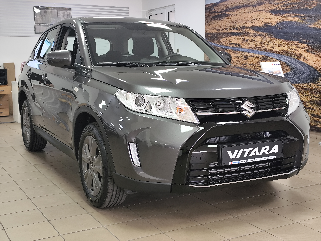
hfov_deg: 41.2
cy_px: 120
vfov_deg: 31.5
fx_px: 427
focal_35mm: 46
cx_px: 160
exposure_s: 1/25
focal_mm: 6.19
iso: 200
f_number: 1.65
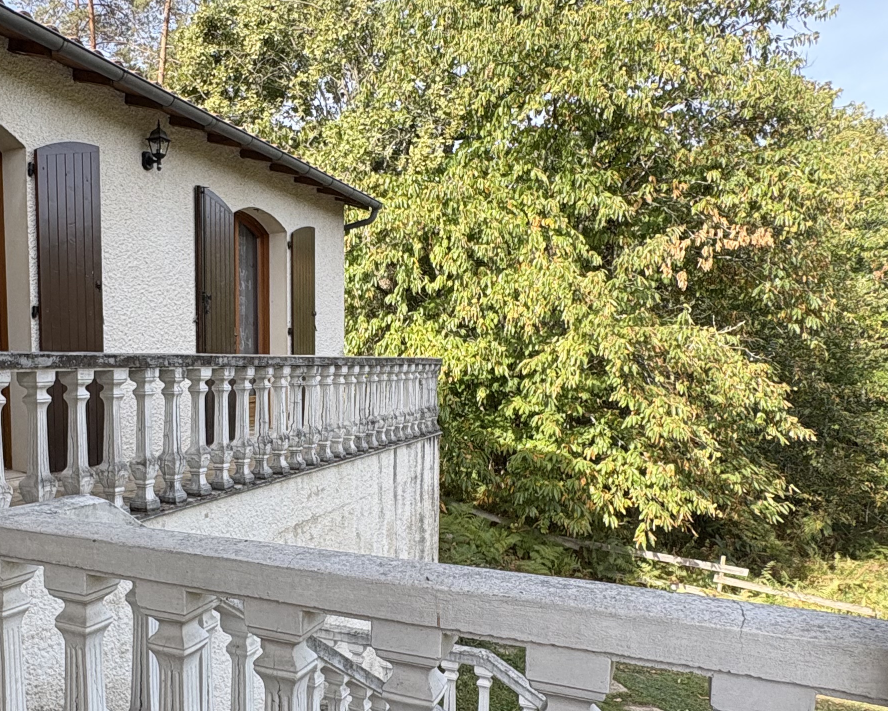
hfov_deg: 55.0
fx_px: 815
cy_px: 430
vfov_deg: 46.8
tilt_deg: -3.7
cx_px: 243
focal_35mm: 31
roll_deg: +1.7
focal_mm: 2.22
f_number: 2.2
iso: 40
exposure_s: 1/443
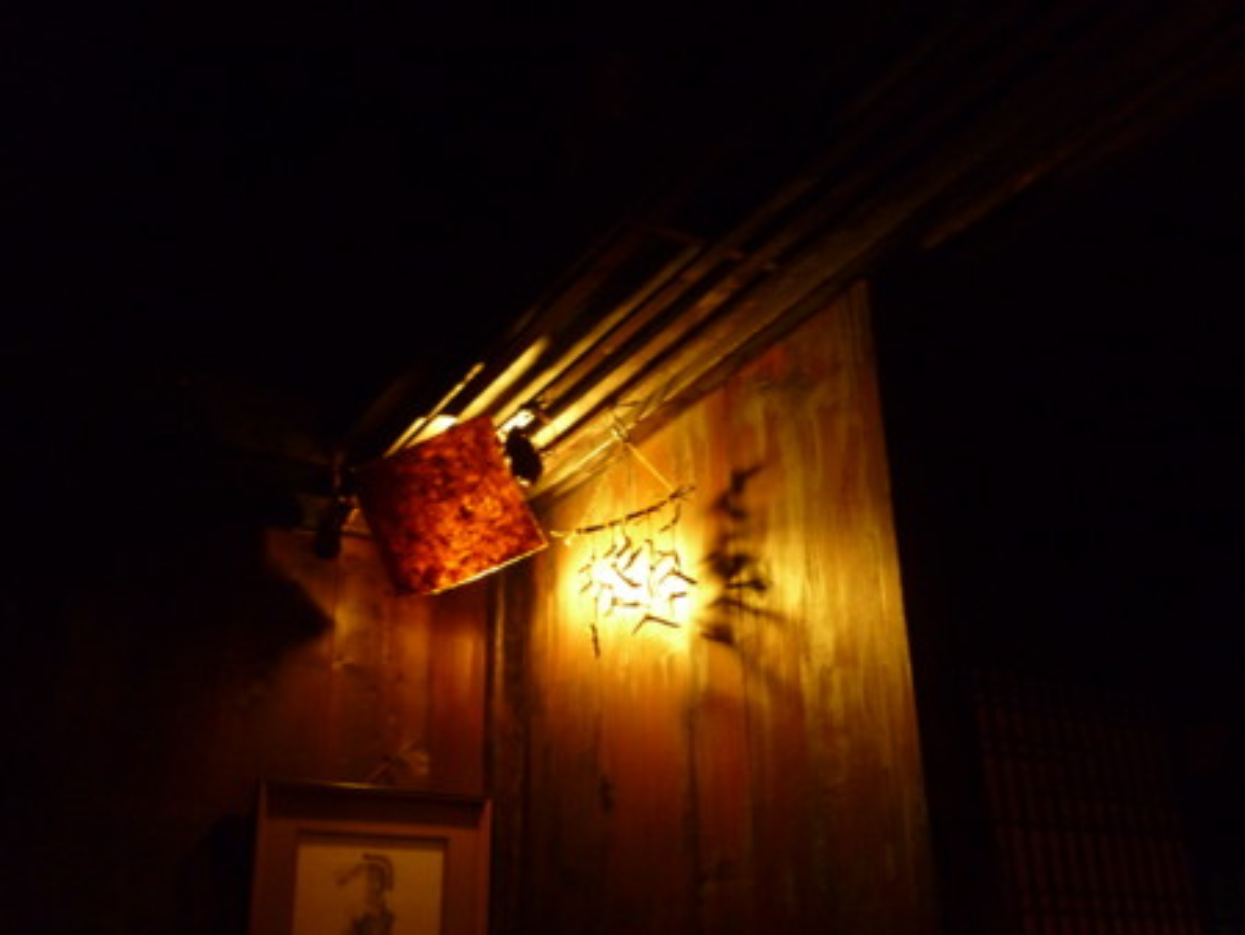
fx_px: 1188
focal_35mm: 33
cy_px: 468
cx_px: 622
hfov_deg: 55.3
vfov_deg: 43.0
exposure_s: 1/8
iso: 400
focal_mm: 5.5
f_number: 2.8
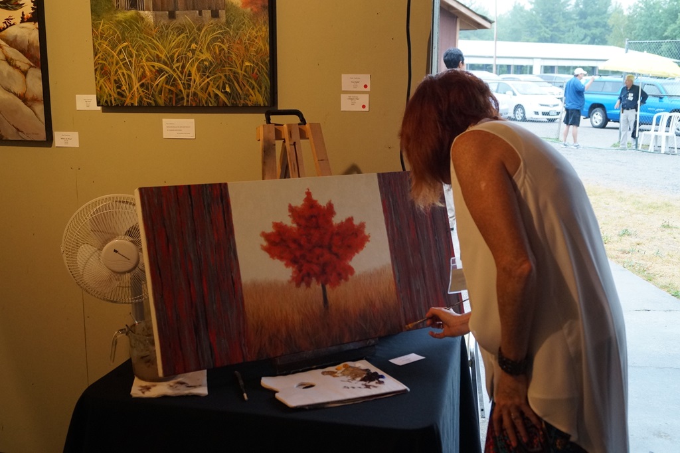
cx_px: 340
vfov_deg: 34.2
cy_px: 226
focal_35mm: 39
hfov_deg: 49.6
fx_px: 736
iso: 1250
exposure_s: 1/160
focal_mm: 26
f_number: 4.5
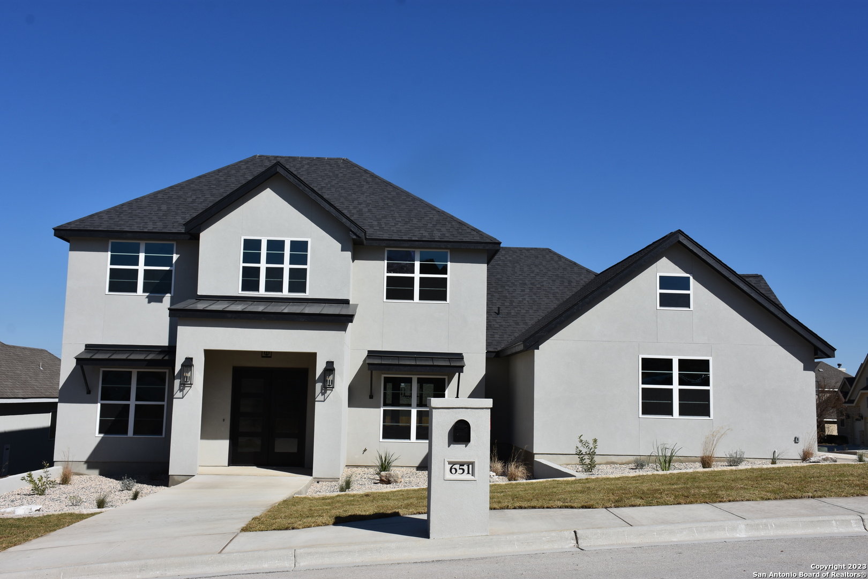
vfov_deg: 36.9
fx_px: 868
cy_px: 290
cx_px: 434
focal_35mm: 36
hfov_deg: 53.1
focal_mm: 24
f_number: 8
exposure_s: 1/500
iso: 110
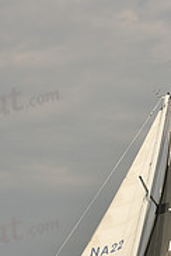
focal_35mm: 222
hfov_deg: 6.2
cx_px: 132
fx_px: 1582
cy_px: 298
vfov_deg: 9.2
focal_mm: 70
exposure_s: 1/640
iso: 250
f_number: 9
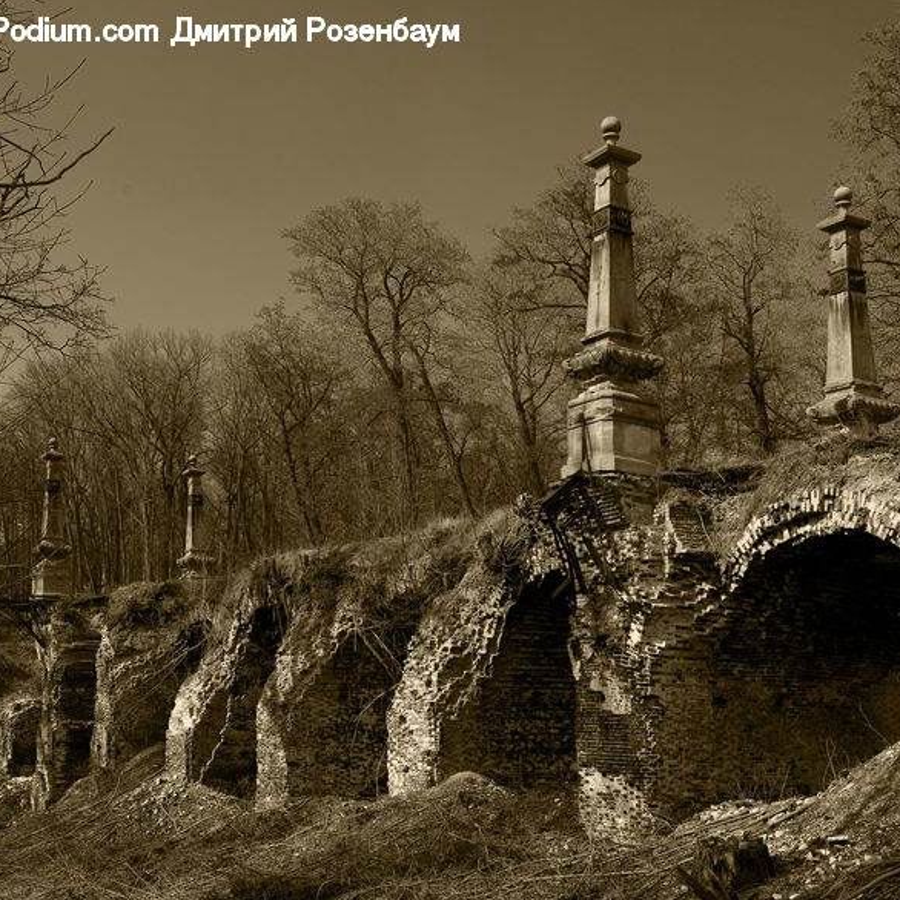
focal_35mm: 47
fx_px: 1383
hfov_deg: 36.1
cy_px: 455
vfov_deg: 36.1
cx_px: 461
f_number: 9
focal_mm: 36
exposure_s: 1/320
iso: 200
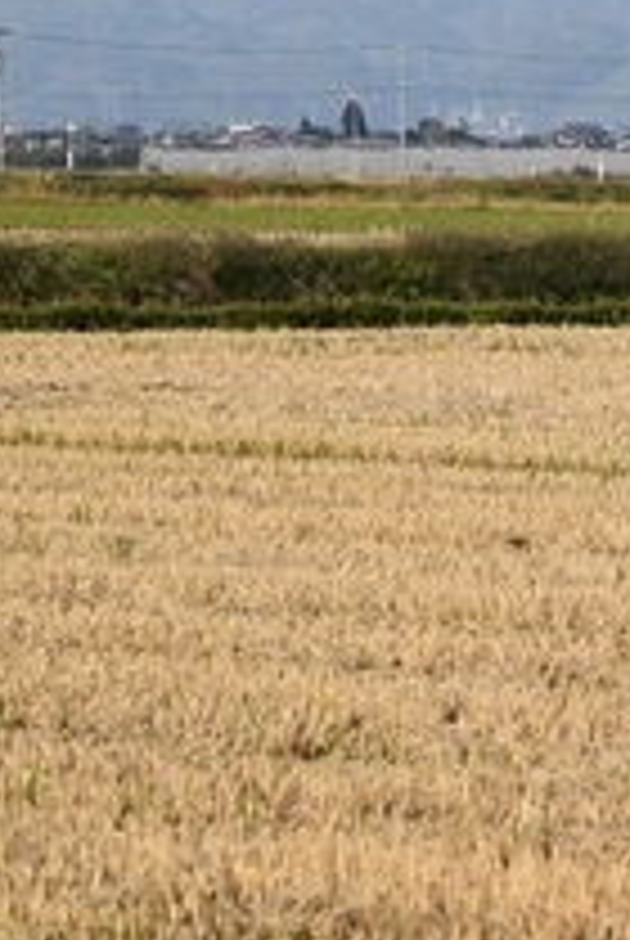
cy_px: 324
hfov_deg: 4.3
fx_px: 8267
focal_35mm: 316
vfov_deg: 6.5
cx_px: 940
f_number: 10
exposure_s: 1/400
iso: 200
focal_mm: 98
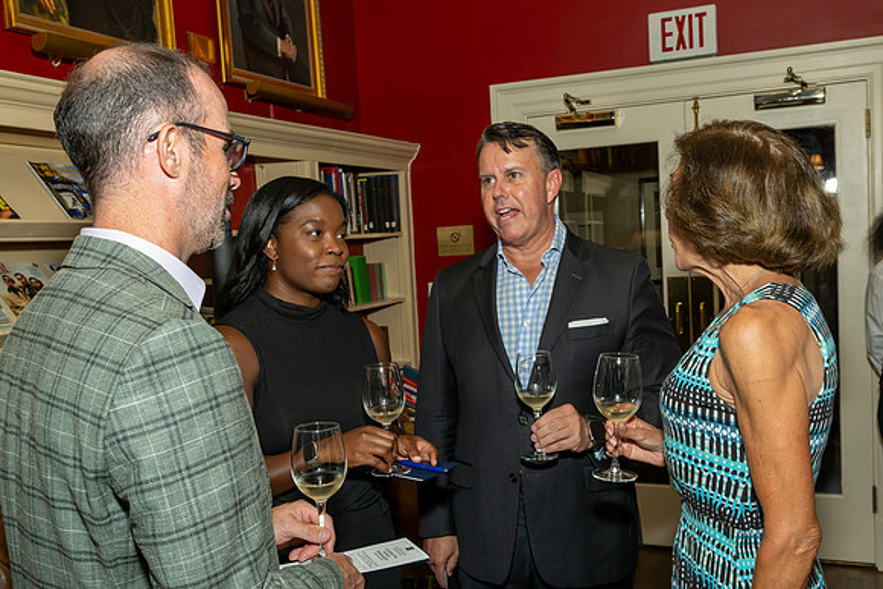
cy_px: 303
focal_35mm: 36
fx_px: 872
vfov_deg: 37.3
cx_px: 453
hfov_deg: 53.7
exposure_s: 1/250
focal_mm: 23
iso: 400
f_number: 8
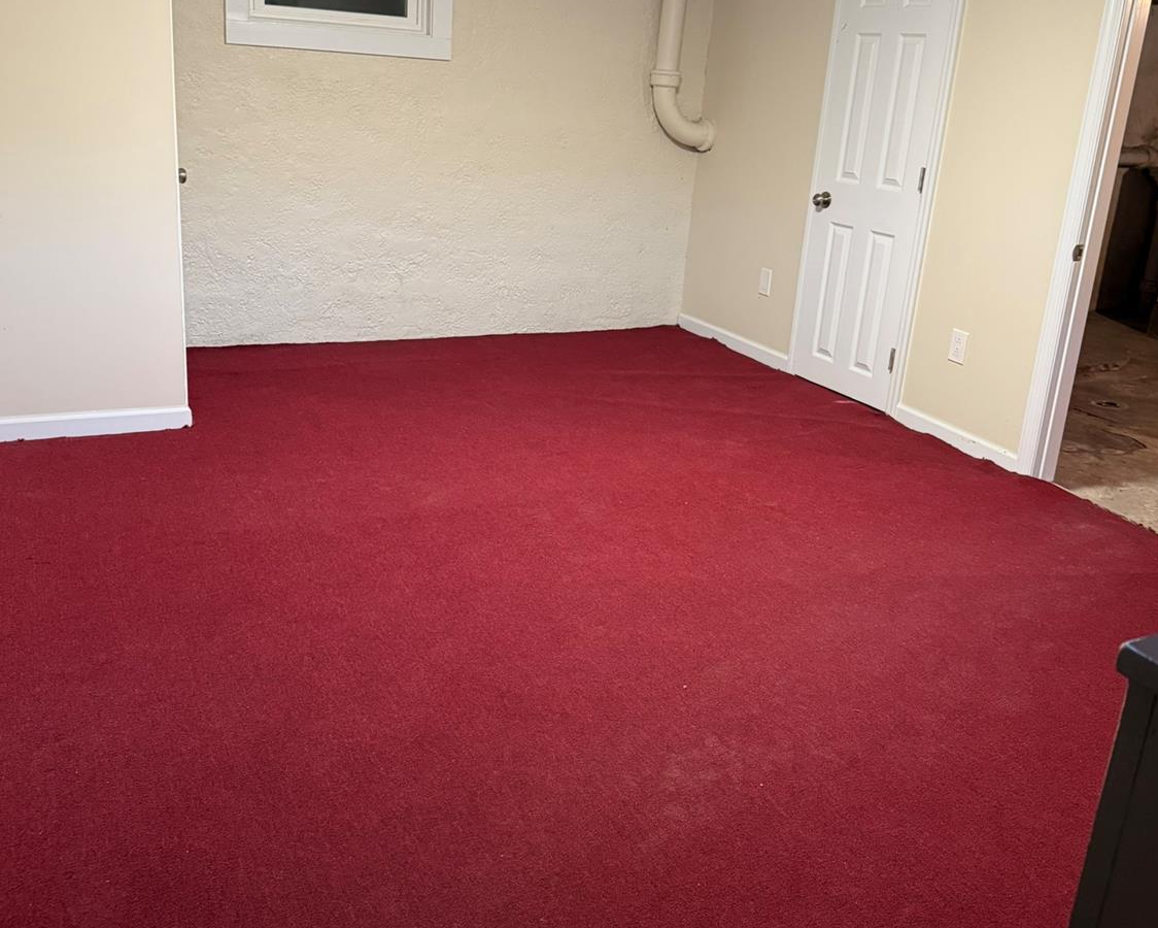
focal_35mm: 32
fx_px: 1097
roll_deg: -4.0
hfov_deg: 55.6
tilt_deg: -17.8
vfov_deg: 45.7
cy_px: 391
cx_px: 577
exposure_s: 1/60
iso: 500
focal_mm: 6.76
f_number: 1.78
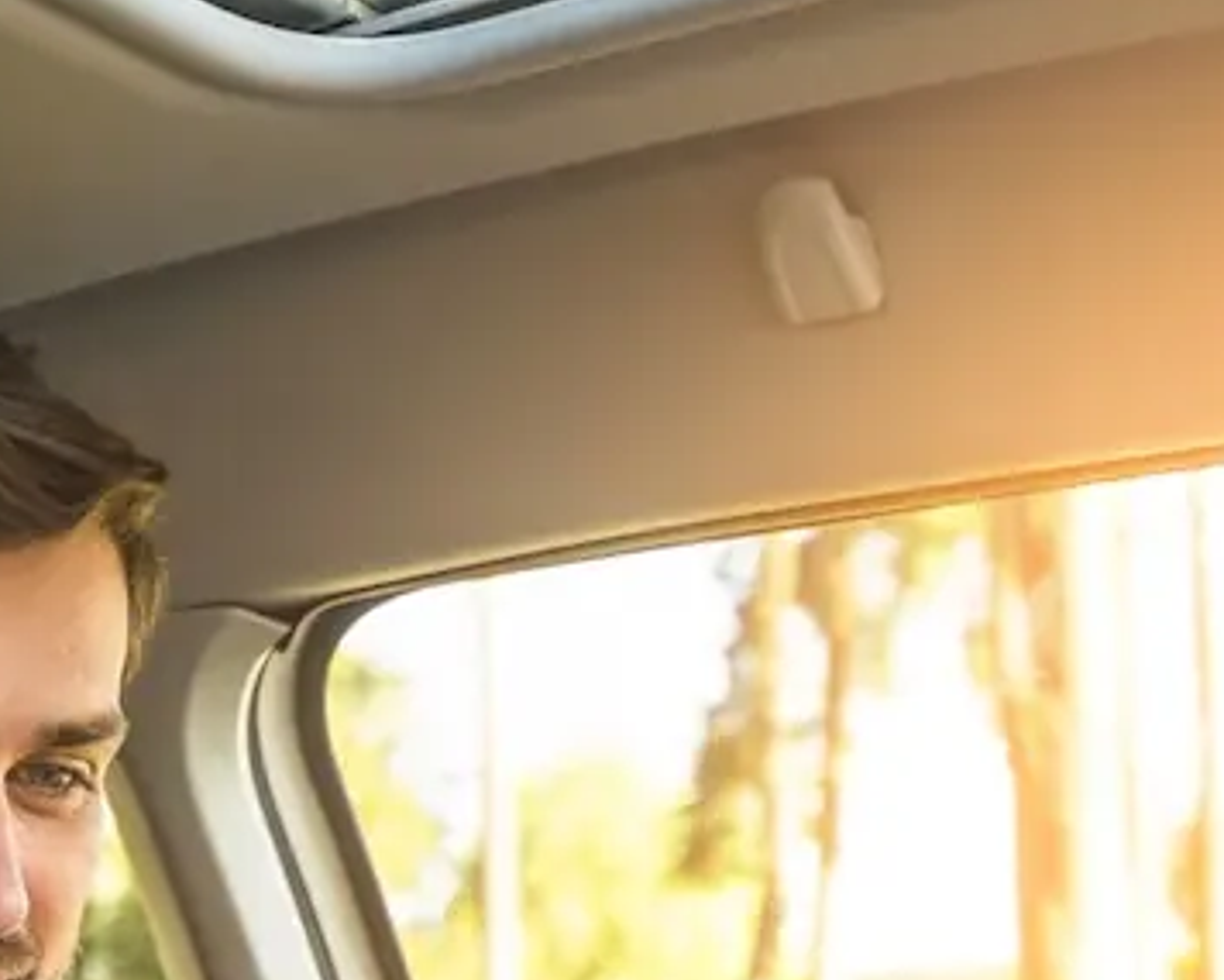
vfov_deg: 15.8
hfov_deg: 20.0
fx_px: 3442
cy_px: 1054
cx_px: 265
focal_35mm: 95
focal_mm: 30
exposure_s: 1/60
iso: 400
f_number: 3.5
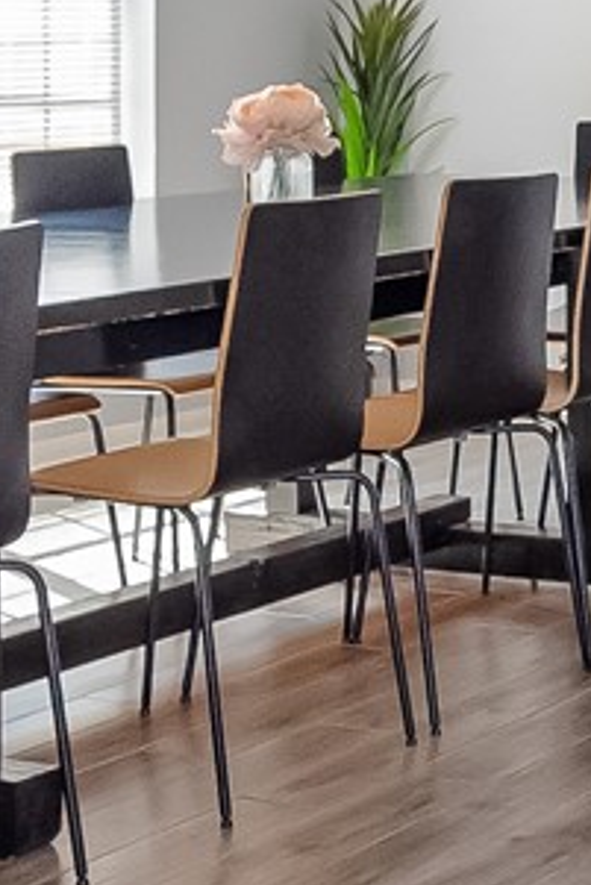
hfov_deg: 12.8
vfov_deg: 19.8
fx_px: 2484
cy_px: 71
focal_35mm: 101
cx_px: 926
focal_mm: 14
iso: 720
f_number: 5.6
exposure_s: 1/125
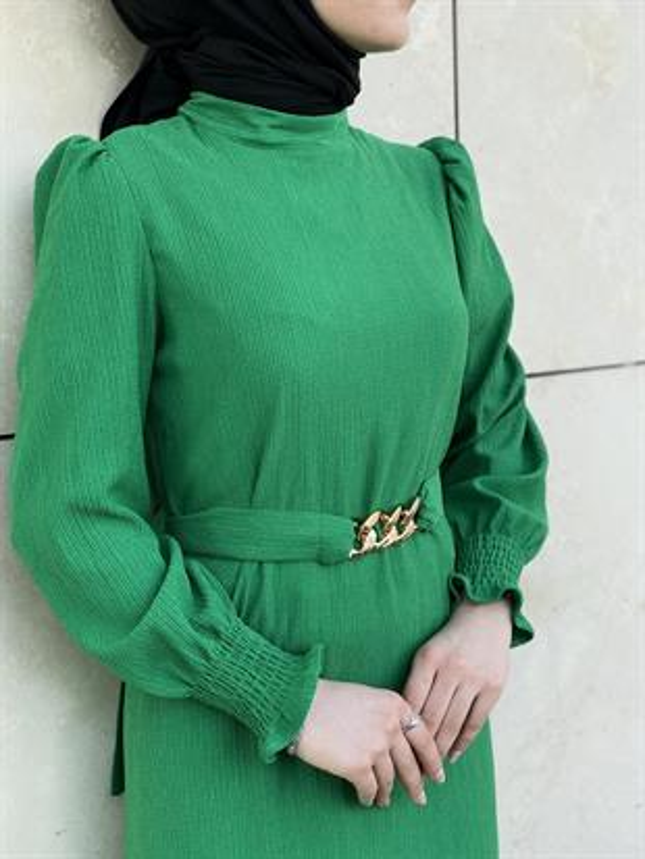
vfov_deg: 33.8
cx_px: 322
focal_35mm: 57
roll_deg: +1.2
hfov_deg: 25.7
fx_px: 1415
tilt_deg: -8.4
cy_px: 430
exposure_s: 1/100
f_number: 2.8
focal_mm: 6.6
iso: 25
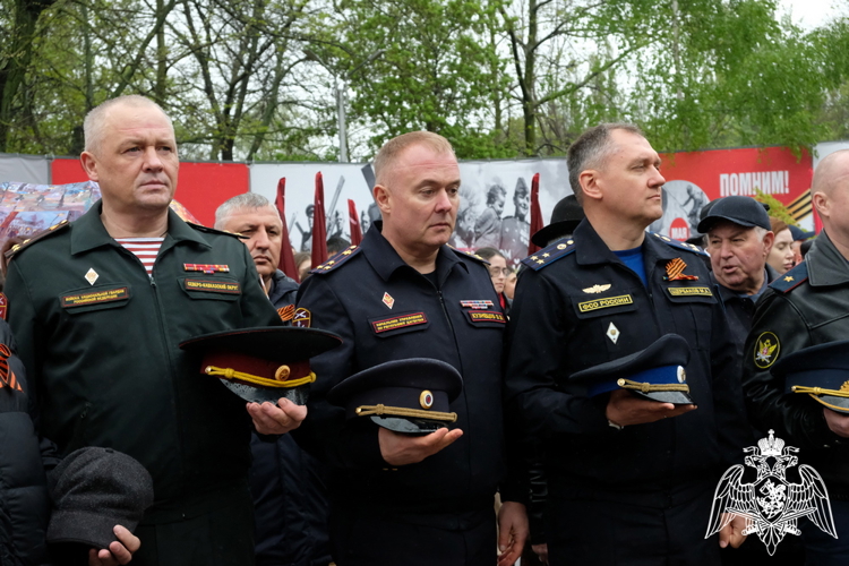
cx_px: 424
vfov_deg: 27.5
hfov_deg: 40.3
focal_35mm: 49
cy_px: 283
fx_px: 1155
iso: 4000
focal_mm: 32.9
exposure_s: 1/1700
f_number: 6.4
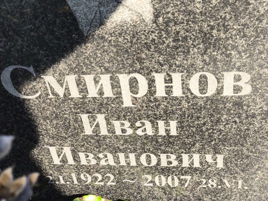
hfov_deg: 38.2
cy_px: 100
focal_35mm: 50
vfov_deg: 29.1
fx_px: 387
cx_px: 134
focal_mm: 4.71
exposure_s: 1/144
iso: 50
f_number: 1.7
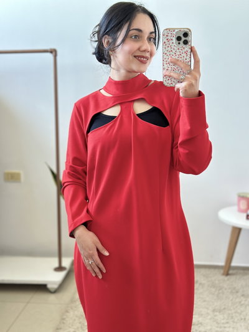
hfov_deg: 30.3
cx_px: 124
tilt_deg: -20.0
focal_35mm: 48
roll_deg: +1.0
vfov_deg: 39.6
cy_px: 166
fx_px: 460
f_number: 1.78
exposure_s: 1/60
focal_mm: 6.86
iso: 250
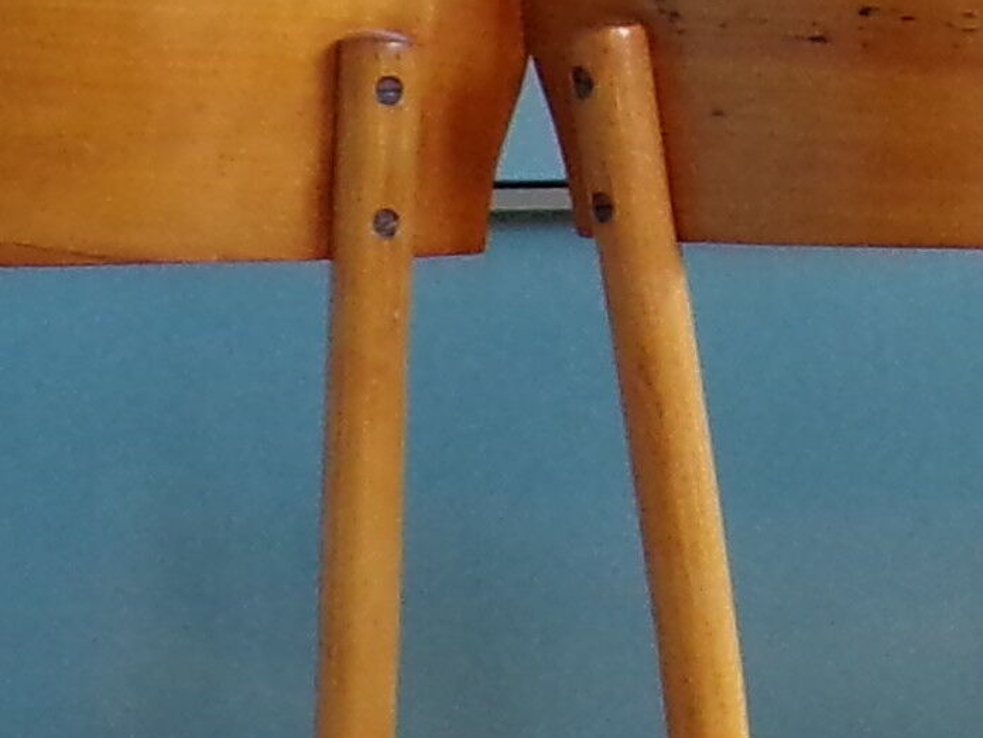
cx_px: 1751
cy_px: 540
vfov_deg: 9.3
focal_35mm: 159
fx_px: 4515
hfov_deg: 11.5
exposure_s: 1/30
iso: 200
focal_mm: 4.3
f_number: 3
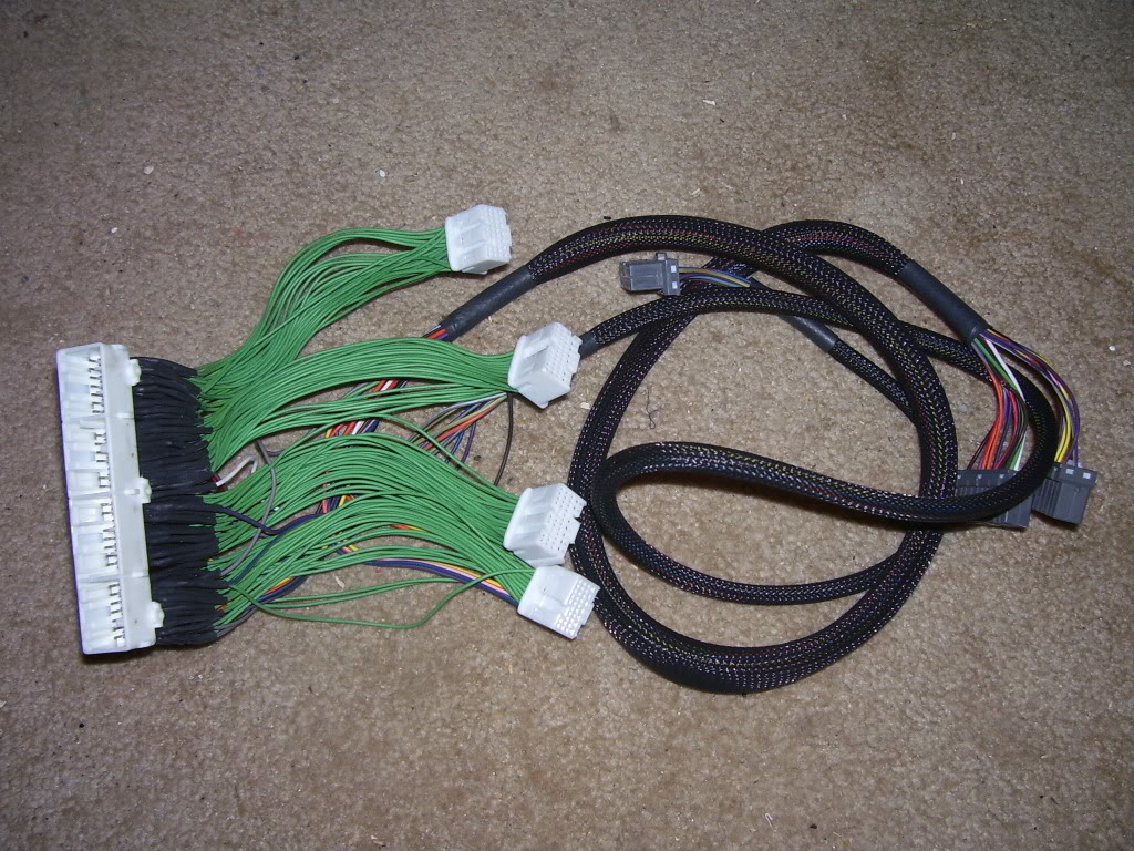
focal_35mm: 34
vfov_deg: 41.8
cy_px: 426
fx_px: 1114
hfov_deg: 54.0
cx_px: 567
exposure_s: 1/60
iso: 80
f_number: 2.7
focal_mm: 5.6
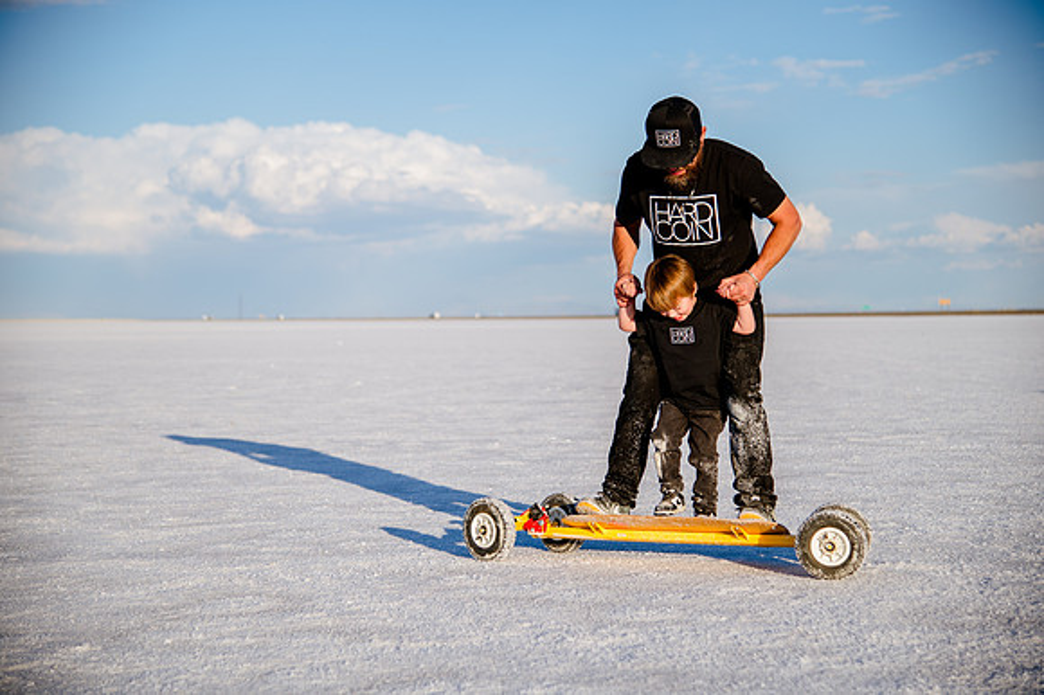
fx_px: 2029
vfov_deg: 19.4
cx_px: 522
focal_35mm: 70
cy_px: 348
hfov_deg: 28.9
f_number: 4
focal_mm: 70
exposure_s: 1/1250
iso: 200
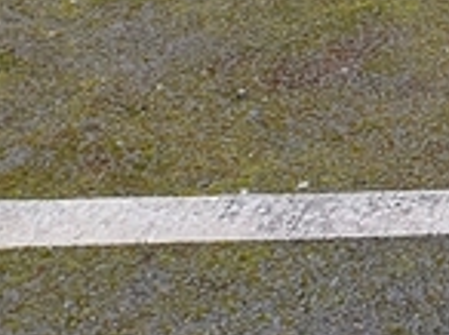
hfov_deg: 10.7
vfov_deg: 8.0
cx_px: 1083
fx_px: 2046
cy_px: -695
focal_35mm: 158
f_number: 1.8
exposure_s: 1/120
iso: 32
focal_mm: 5.23
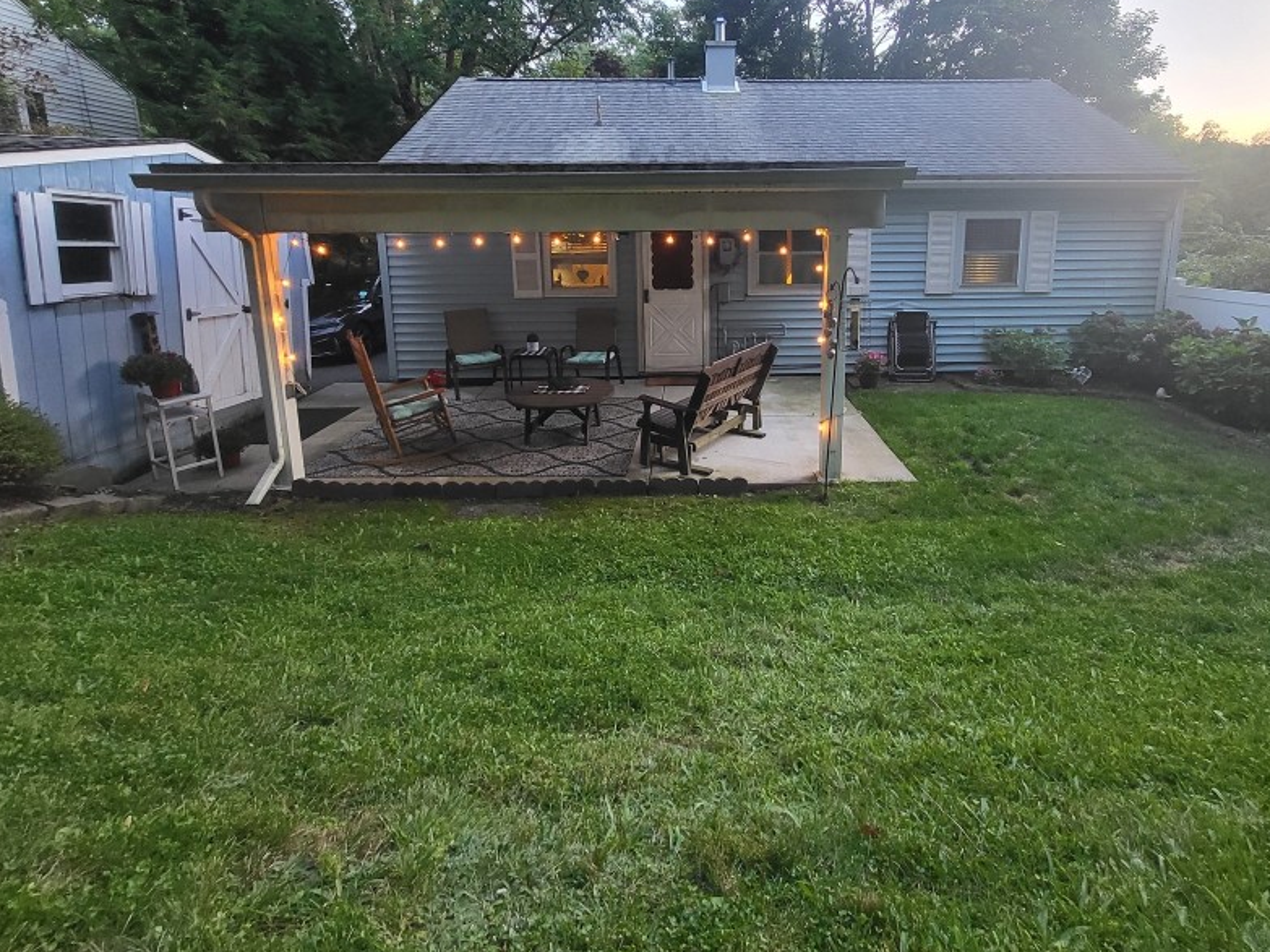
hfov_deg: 90.6
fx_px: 624
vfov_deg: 73.1
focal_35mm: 17
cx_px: 714
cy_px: 342
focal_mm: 1.74
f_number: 2.2
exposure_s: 1/60
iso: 160
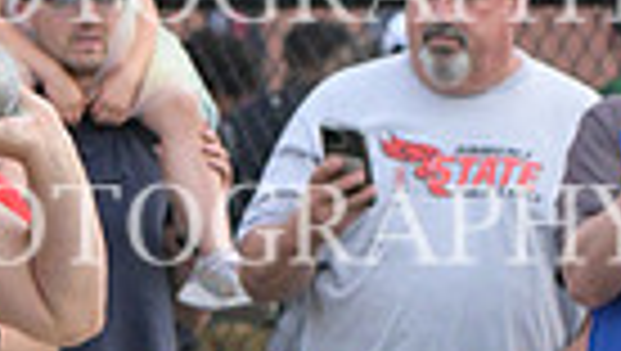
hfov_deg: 1.8
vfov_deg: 1.0
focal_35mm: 1189
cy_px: 104
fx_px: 19601
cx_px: -209
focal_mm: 180
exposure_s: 1/2000
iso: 2500
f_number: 6.3
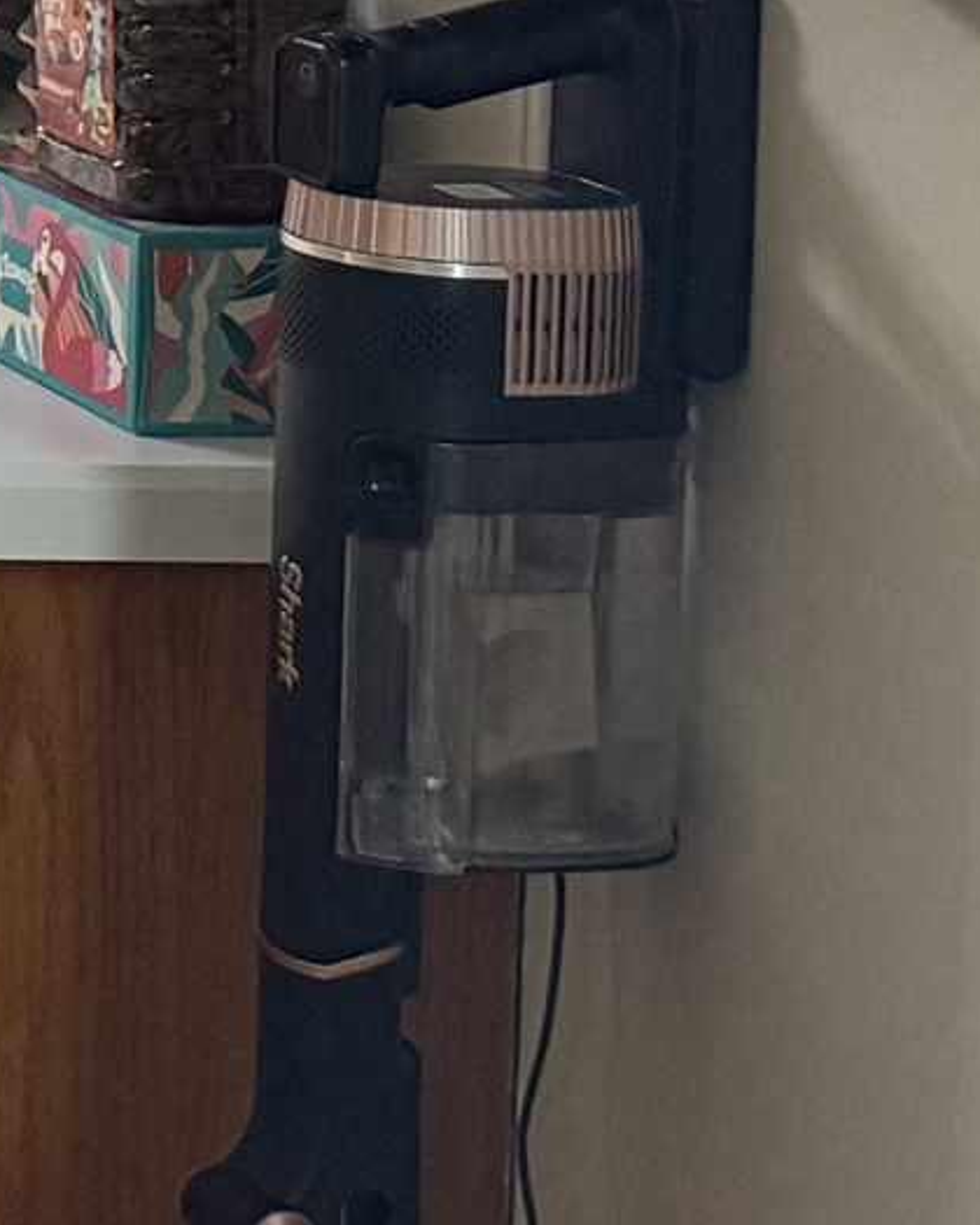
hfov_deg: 8.3
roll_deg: -0.1
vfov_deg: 13.2
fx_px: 4967
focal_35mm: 137
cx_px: -2497
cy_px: -677
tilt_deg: -2.8
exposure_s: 1/60
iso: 250
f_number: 1.78
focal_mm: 6.76
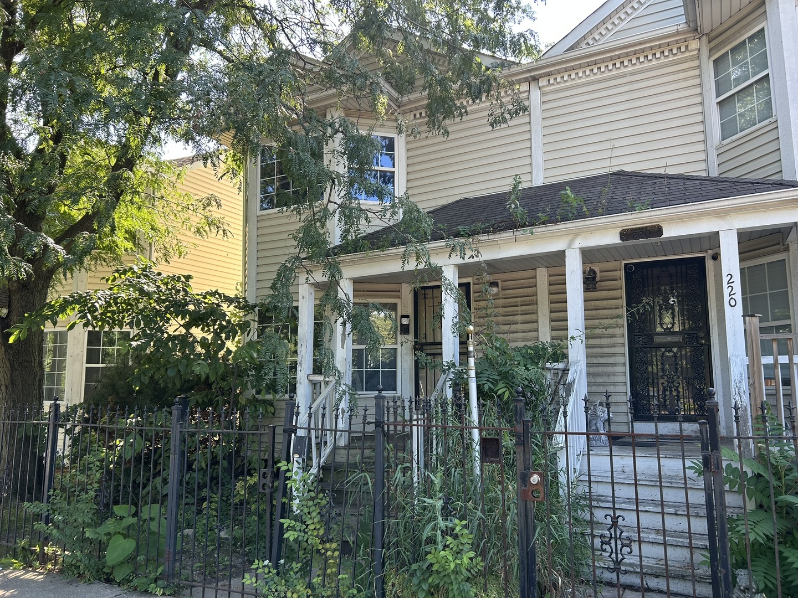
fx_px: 599
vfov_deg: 53.1
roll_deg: +0.0
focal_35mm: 26
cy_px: 299
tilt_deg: +8.2
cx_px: 399
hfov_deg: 67.3
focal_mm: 5.7
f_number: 1.5
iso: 50
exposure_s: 1/345
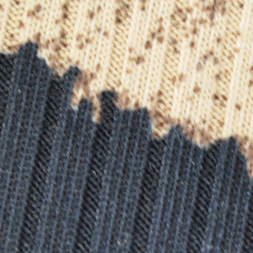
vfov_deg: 5.2
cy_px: -115
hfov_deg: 5.1
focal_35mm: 336
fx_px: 2778
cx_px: 503
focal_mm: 40
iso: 1000
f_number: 4
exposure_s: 1/60
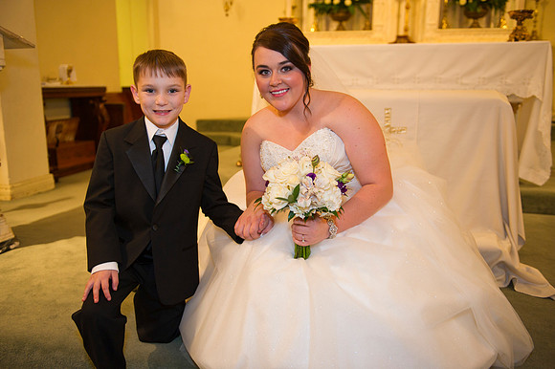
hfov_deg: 58.7
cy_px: 184
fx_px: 493
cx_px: 278
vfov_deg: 41.1
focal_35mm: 32
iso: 1250
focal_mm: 32
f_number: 2.8
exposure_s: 1/60
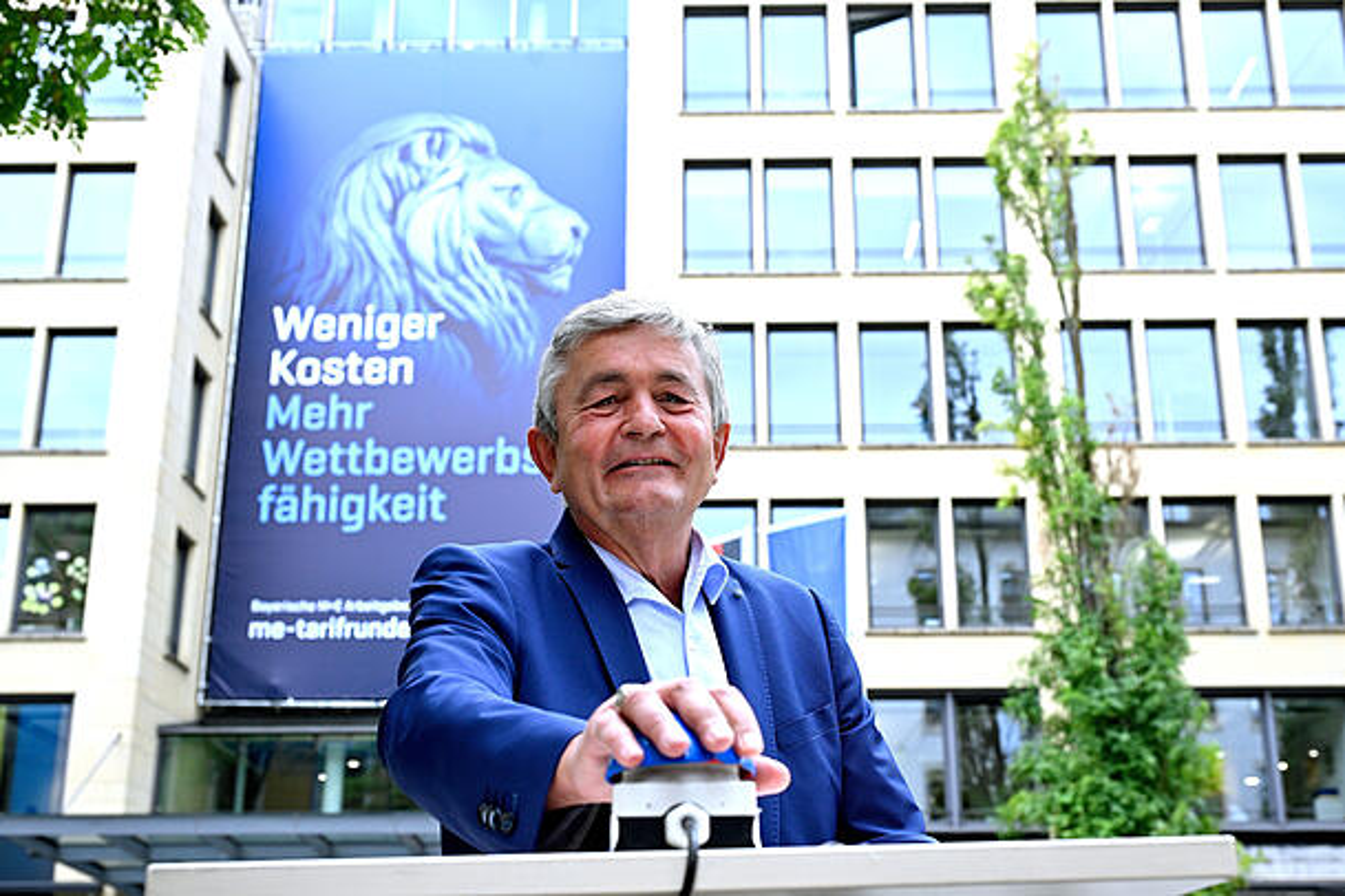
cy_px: 448
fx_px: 1644
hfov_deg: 44.5
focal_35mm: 44
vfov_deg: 30.5
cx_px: 672
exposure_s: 1/250
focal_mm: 44
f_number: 5.6
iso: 640
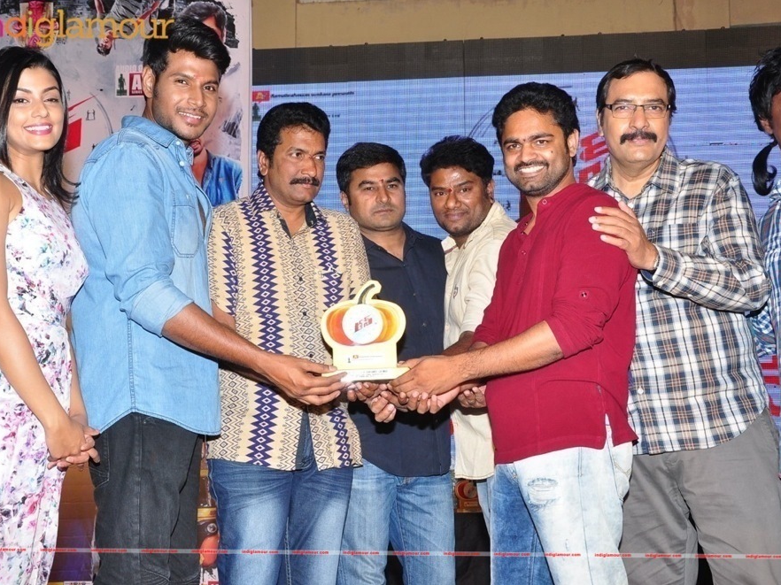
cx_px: 360
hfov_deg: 38.9
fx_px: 1105
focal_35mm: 49
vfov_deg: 29.7
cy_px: 293
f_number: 9
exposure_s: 1/125
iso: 500
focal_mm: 30
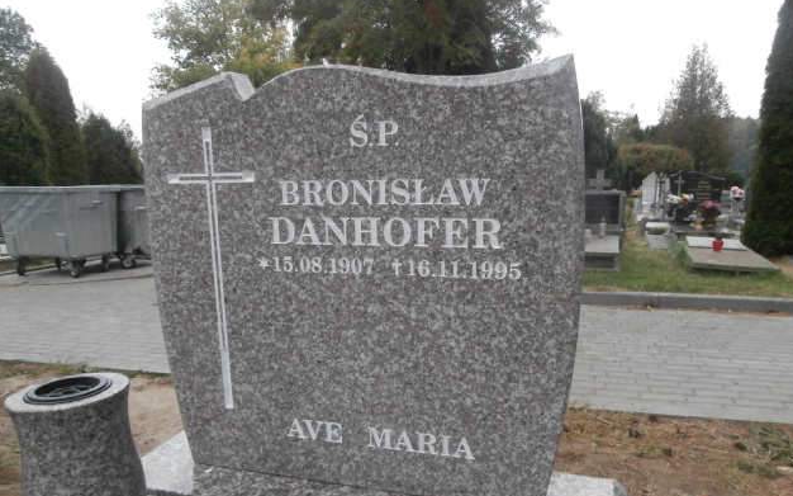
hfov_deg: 70.4
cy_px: 292
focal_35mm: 26
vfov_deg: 47.4
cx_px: 404
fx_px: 562
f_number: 7.9
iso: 400
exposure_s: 1/160
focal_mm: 4.2
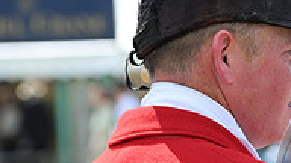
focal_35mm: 323
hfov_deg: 6.6
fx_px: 2492
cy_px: 177
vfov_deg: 3.8
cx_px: 411
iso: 320
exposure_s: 1/1250
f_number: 4.5
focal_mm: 102
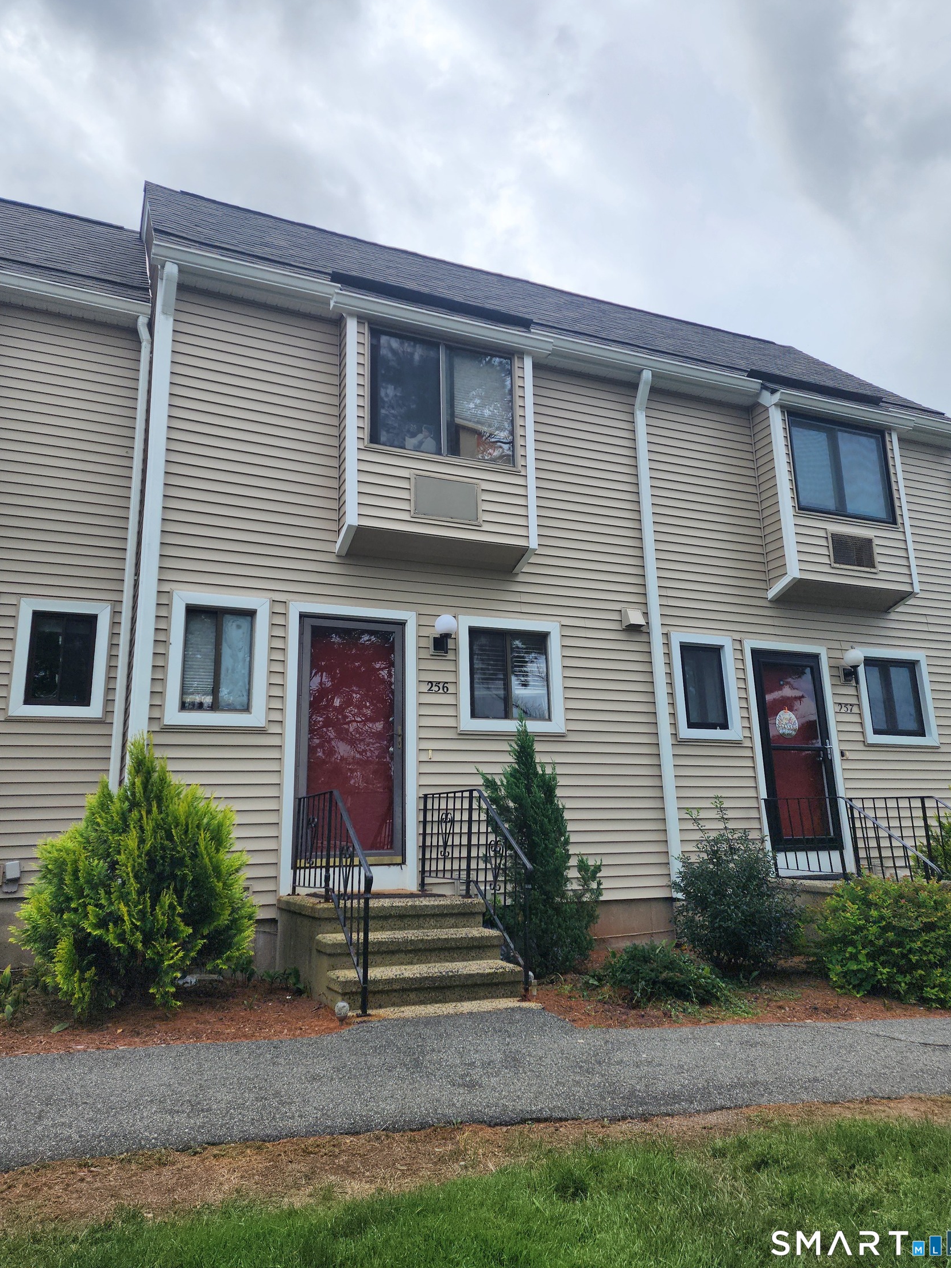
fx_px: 879
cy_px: 607
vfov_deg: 71.6
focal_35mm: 24
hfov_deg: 56.8
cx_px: 475
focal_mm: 6.4
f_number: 1.8
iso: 12
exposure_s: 1/1205
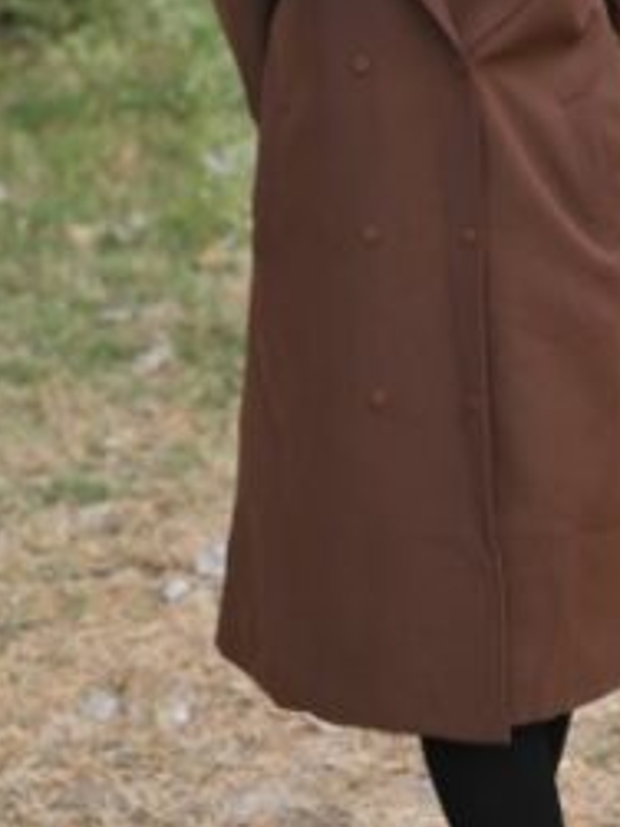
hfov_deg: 11.4
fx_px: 3083
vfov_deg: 15.2
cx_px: 505
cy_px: 201
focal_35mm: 129
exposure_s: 1/250
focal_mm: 50
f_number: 3.2
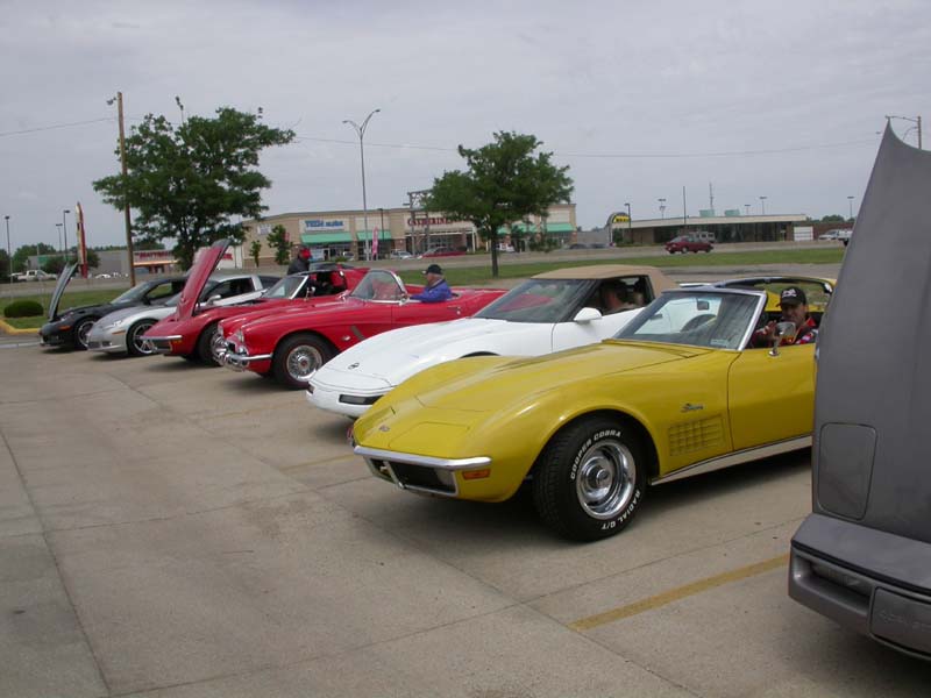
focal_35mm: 38
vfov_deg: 37.7
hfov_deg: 49.0
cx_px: 466
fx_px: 1022
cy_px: 349
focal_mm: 7.85
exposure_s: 1/568
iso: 100
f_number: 7.5
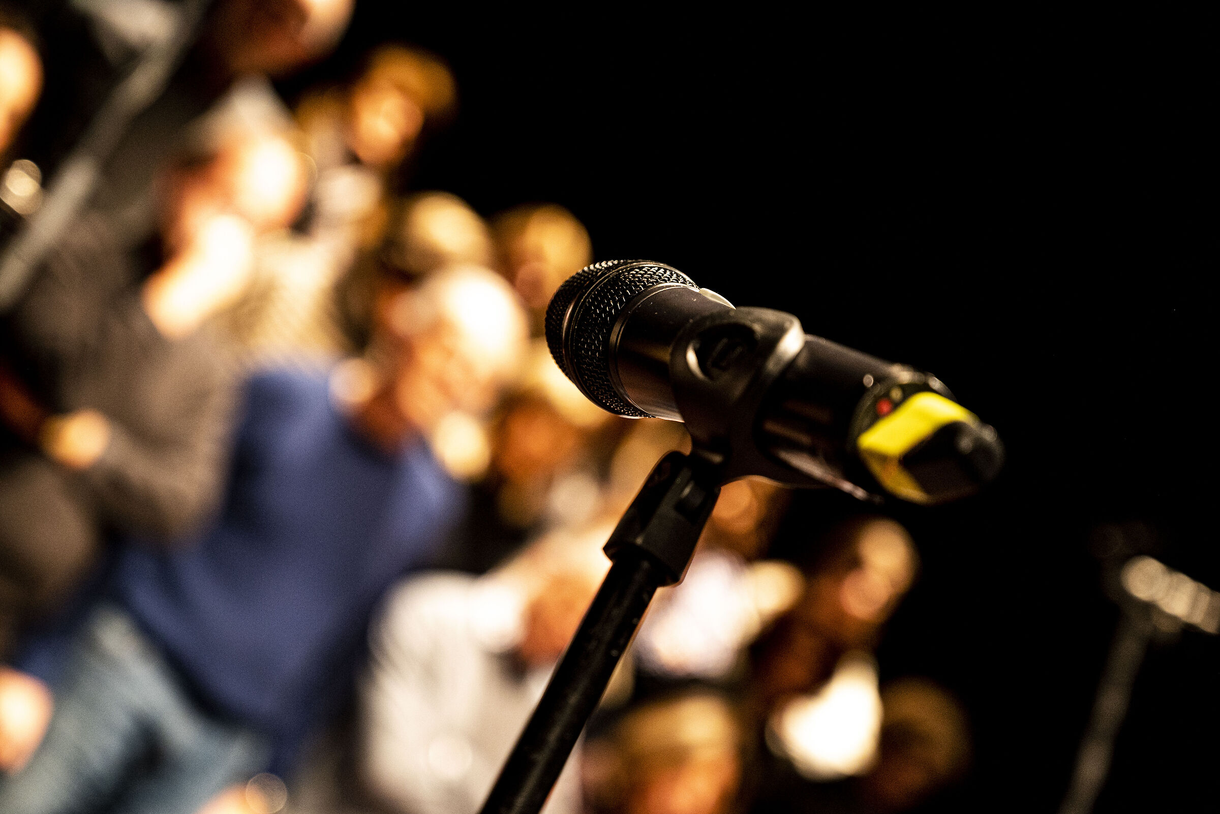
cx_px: 610
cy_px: 407
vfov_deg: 19.5
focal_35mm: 70
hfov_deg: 28.8
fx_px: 2373
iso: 2000
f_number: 4
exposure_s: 1/125
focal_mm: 70
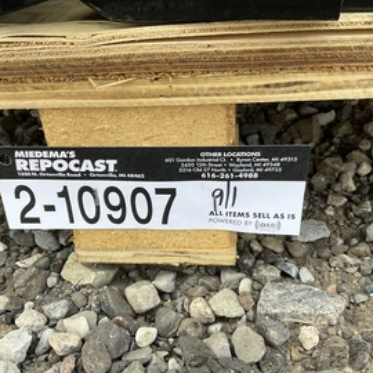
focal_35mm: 38
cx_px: 173
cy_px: 191
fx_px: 463
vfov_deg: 43.9
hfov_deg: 43.8
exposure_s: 1/279
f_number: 1.8
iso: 25
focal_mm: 3
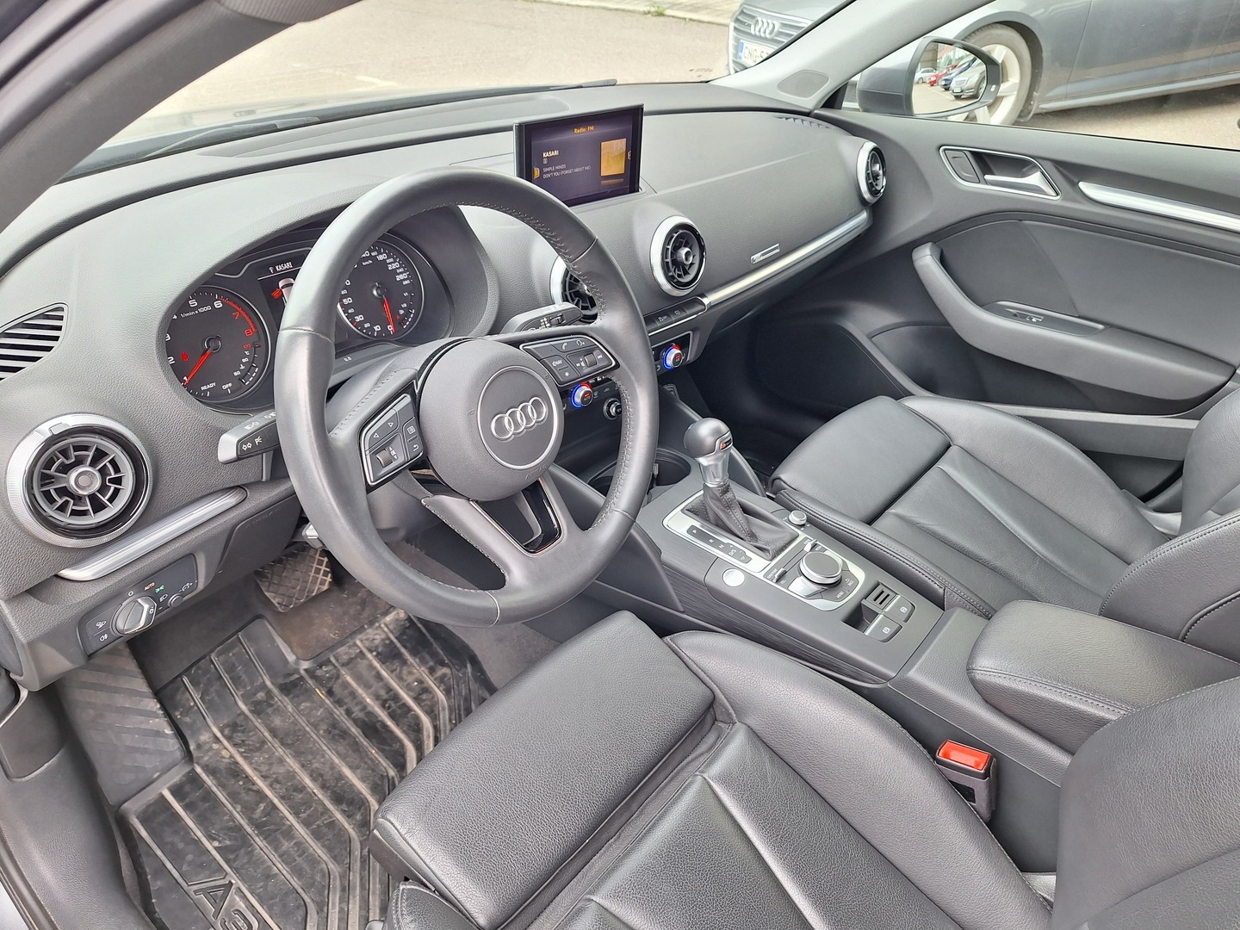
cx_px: 620
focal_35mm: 23
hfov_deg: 73.9
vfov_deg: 58.9
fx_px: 824
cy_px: 465
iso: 40
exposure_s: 1/129
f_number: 1.8
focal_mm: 5.54
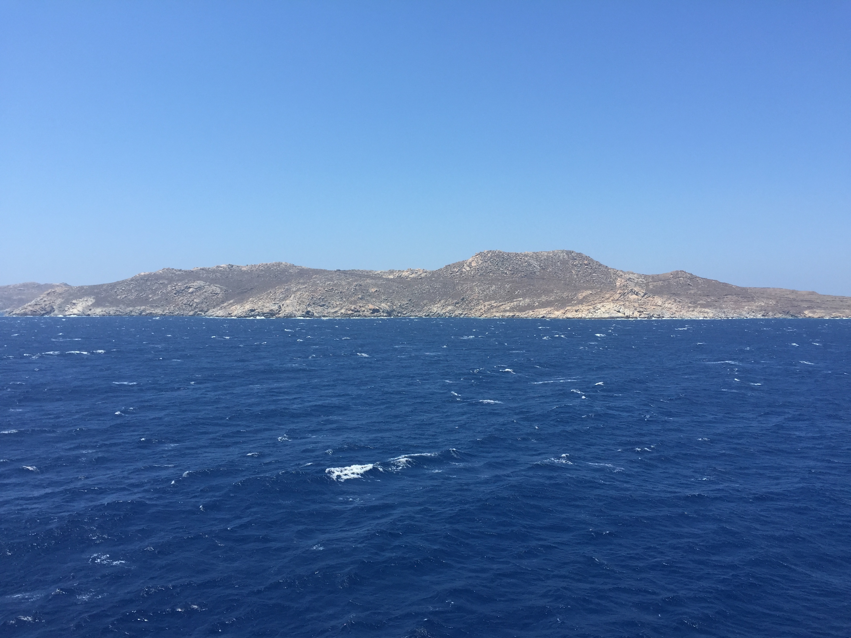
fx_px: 713
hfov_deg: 61.7
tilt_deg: -2.2
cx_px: 426
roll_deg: -0.9
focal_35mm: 29
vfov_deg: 48.2
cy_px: 319
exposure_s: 1/1647
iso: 32
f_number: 2.2
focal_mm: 4.15
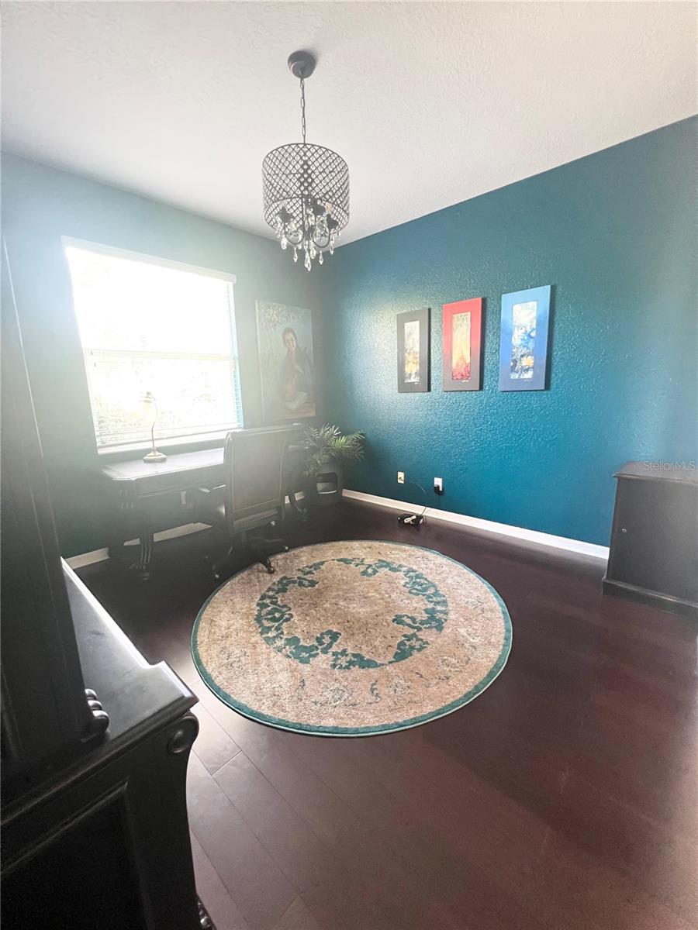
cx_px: 349
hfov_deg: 89.9
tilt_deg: -11.7
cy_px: 465
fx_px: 350
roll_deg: +1.7
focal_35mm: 13
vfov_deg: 106.2
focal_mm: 1.57
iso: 1000
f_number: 1.8
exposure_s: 1/60
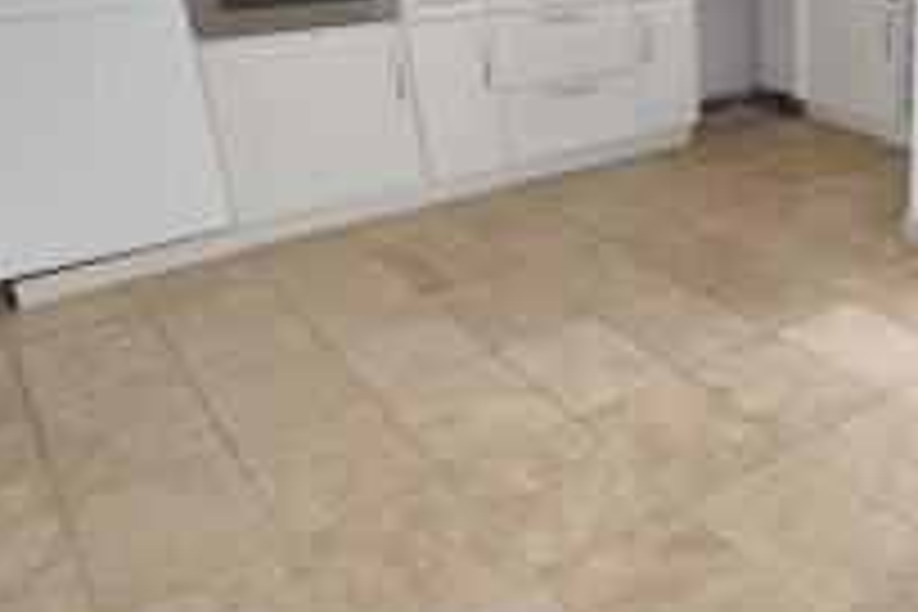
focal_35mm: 35
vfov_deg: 37.1
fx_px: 892
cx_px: 914
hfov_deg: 46.0
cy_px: 164
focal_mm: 10
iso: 360
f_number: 5.6
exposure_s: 1/125
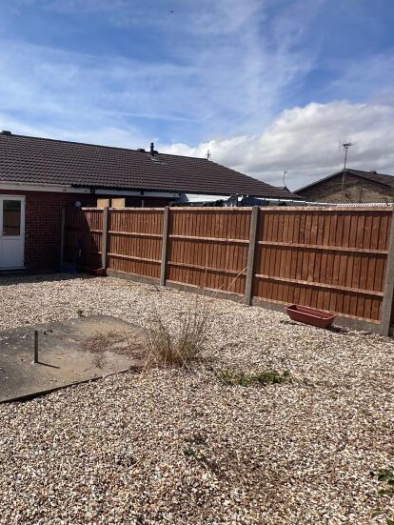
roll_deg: -1.2
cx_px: 7
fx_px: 394
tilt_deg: -4.3
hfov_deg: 45.5
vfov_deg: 67.2
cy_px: 247
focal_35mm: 26
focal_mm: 2.22
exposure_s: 1/2747
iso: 50
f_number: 2.2
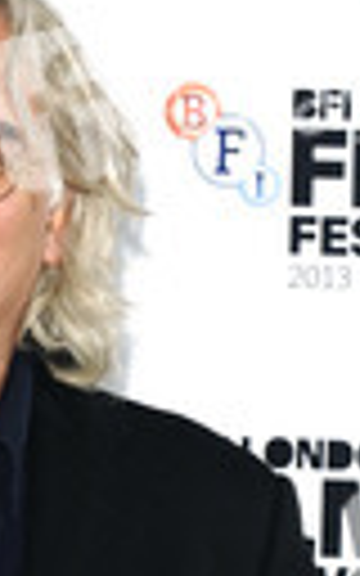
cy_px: 760
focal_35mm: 381
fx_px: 5981
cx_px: -191
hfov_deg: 3.4
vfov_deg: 5.5
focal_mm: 80
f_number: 5
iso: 320
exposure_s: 1/200
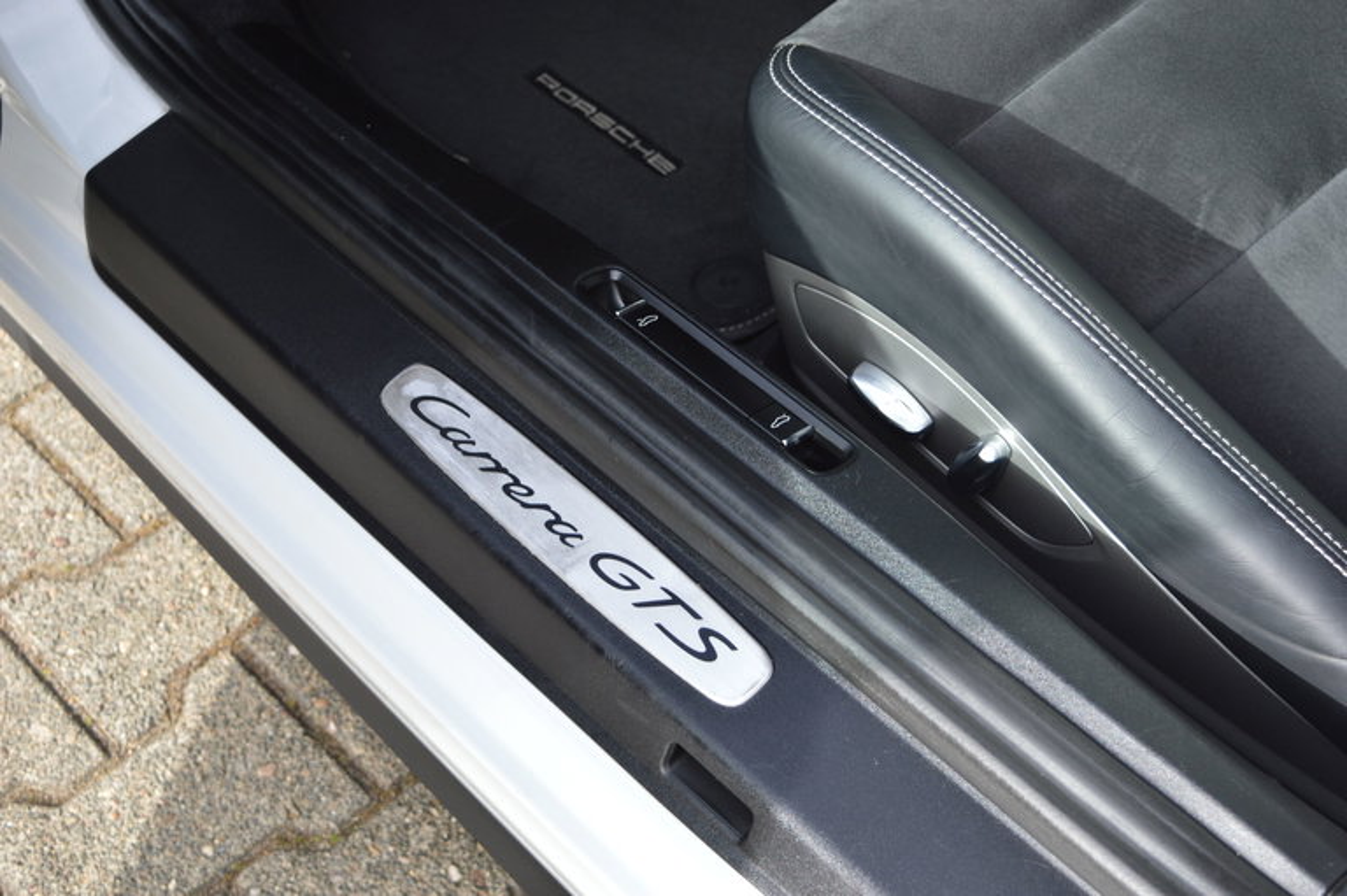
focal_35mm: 54
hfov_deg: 36.9
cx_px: 674
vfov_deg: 25.0
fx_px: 2019
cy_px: 448
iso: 110
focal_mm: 36
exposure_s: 1/125
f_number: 5.6
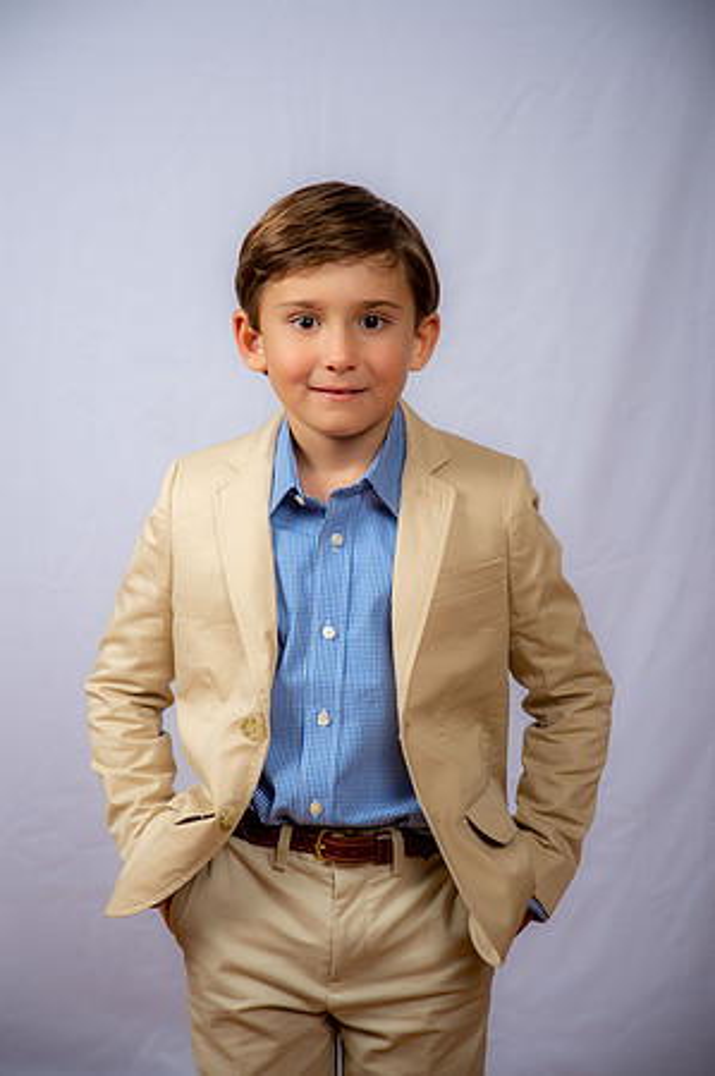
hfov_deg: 17.0
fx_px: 2389
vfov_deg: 25.4
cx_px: 358
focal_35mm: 80
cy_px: 538
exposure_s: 1/160
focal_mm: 80
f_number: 6.3
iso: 250
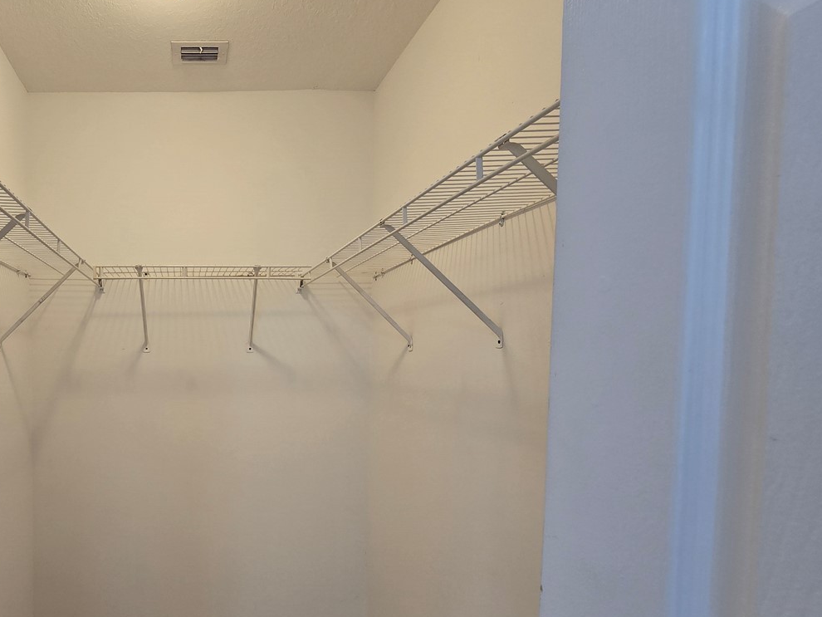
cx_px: 187
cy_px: 381
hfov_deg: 72.4
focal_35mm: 21
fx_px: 499
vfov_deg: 62.7
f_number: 2.2
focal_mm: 2.2
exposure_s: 1/60
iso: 100
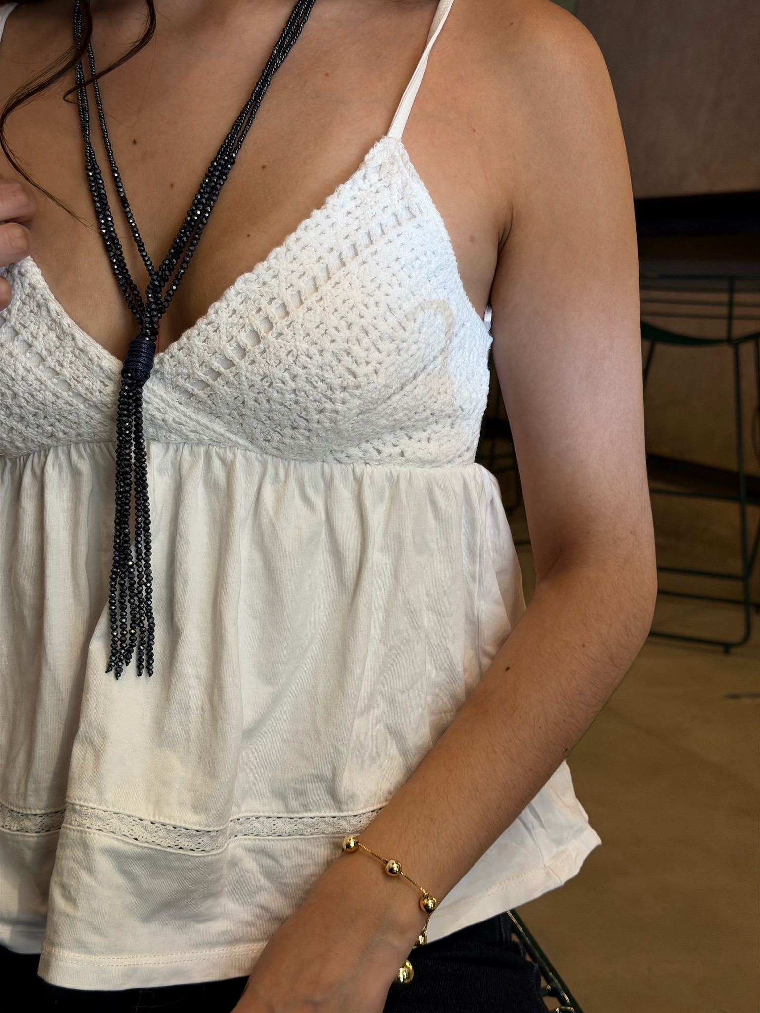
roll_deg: -3.0
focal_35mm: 48
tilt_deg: -9.5
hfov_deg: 30.3
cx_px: 380
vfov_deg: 39.7
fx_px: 1405
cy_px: 506
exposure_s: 1/60
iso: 64
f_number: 1.78
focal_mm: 6.76
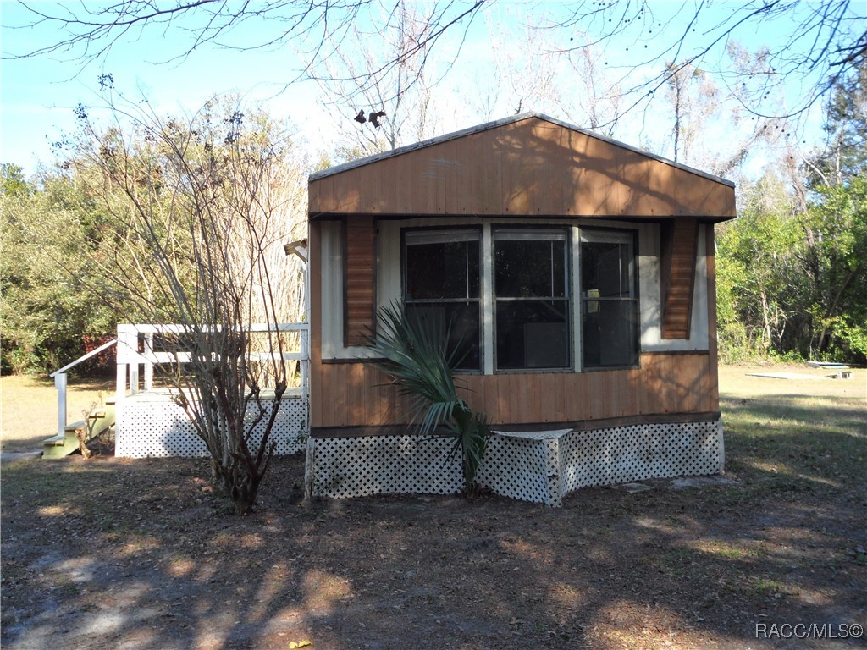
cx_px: 434
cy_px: 325
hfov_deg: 56.8
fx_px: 801
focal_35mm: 32
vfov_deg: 44.2
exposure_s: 1/125
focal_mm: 5.7
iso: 80
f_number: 3.7
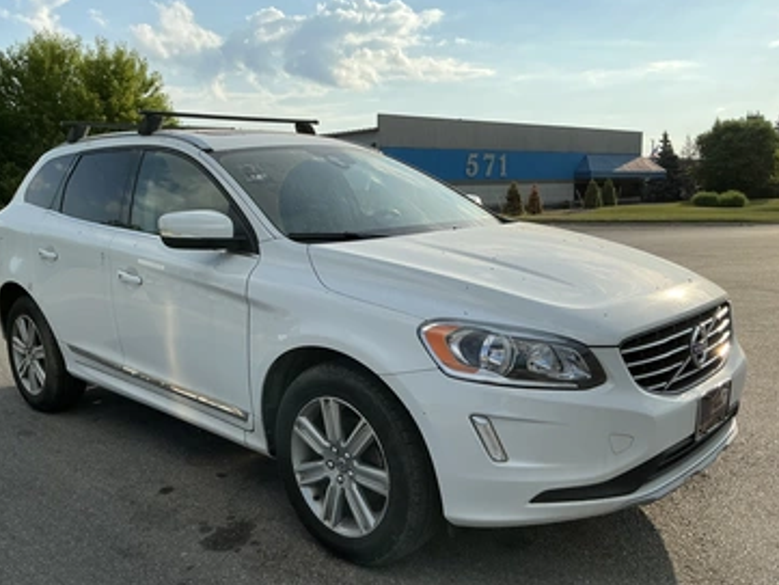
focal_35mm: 31
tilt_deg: -6.7
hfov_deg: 58.3
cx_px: 371
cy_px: 313
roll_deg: +1.1
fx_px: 698
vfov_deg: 45.4
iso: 25
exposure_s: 1/2427
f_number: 1.8
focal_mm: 3
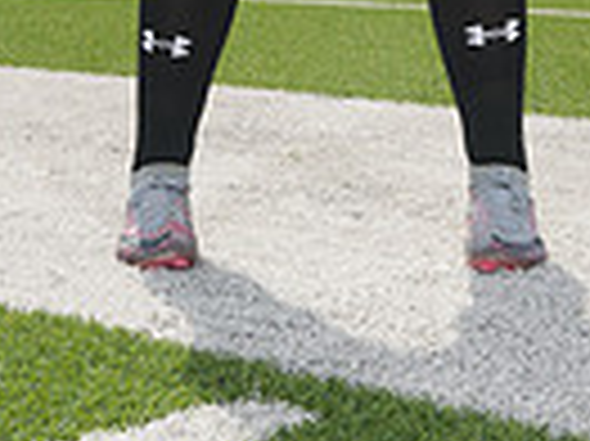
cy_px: -562
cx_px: 329
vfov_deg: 11.0
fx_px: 1975
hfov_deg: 17.0
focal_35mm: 116
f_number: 9
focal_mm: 35
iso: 125
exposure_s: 1/200
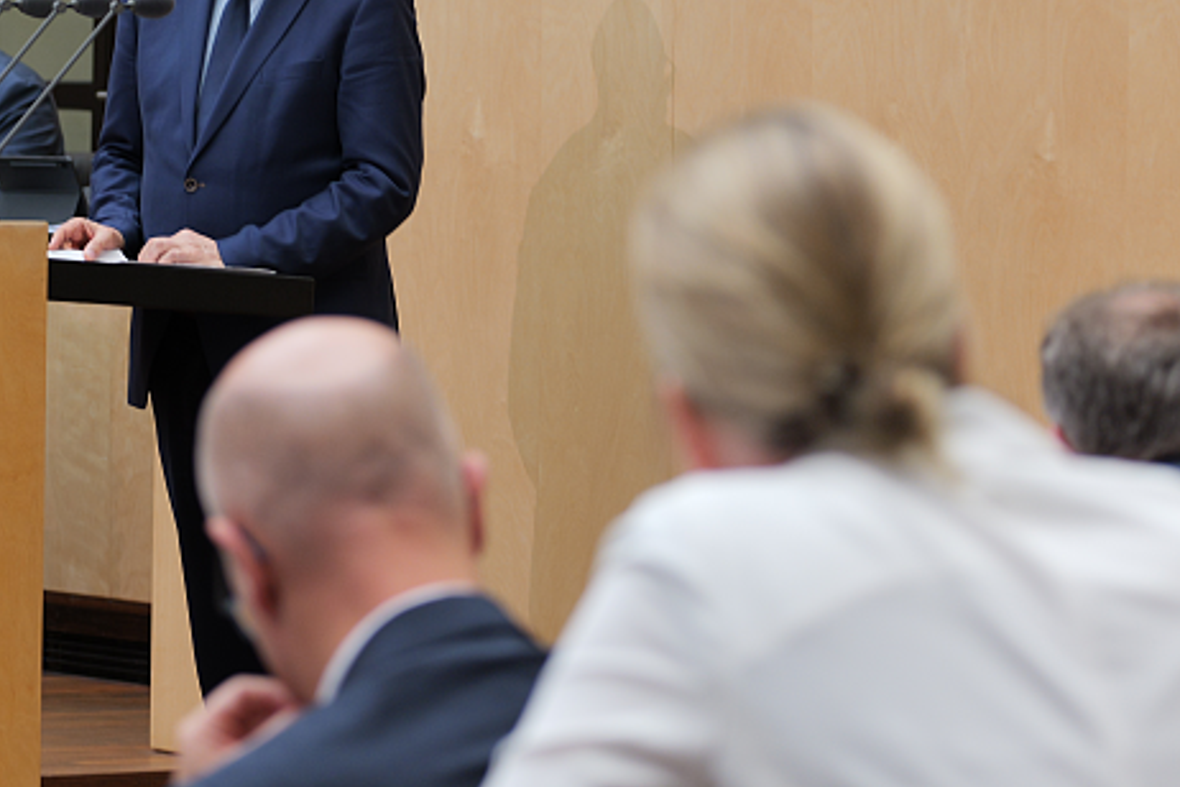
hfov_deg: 9.7
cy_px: 84
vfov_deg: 6.5
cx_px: 347
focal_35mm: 211
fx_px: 6916
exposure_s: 1/125
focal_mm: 116
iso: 800
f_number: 5.3
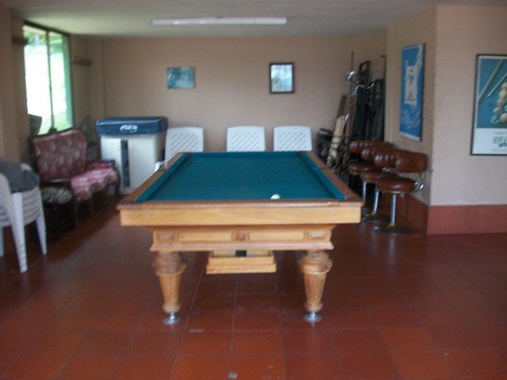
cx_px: 254
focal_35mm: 32
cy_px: 190
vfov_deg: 44.2
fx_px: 469
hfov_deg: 56.8
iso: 80
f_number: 2.9
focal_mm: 5.7
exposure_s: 1/60
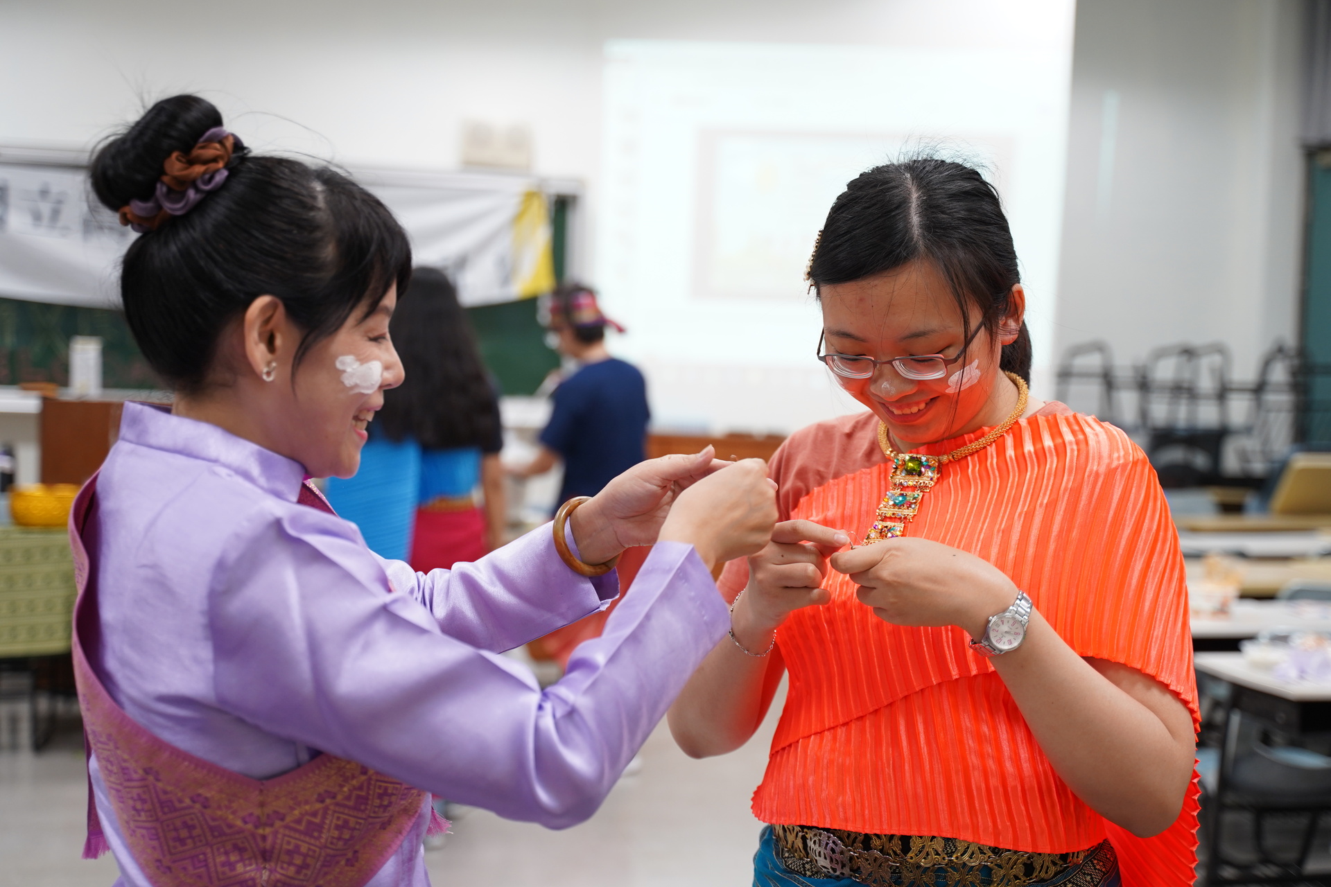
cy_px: 444
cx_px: 666
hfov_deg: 40.3
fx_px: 1811
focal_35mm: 49
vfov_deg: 27.5
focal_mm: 49
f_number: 2.8
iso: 800
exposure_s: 1/125
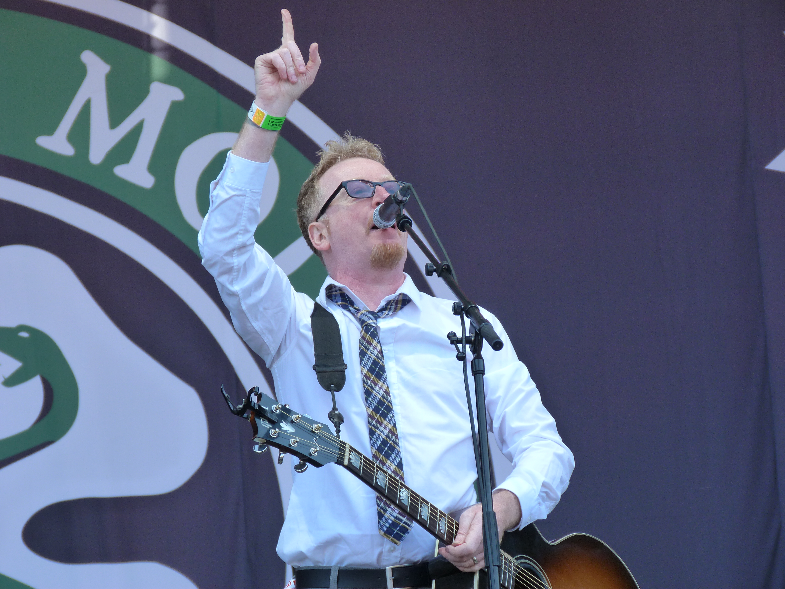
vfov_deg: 7.6
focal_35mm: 196
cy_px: 294
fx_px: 4445
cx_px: 392
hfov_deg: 10.1
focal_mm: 35.3
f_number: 3.8
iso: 125
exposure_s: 1/80
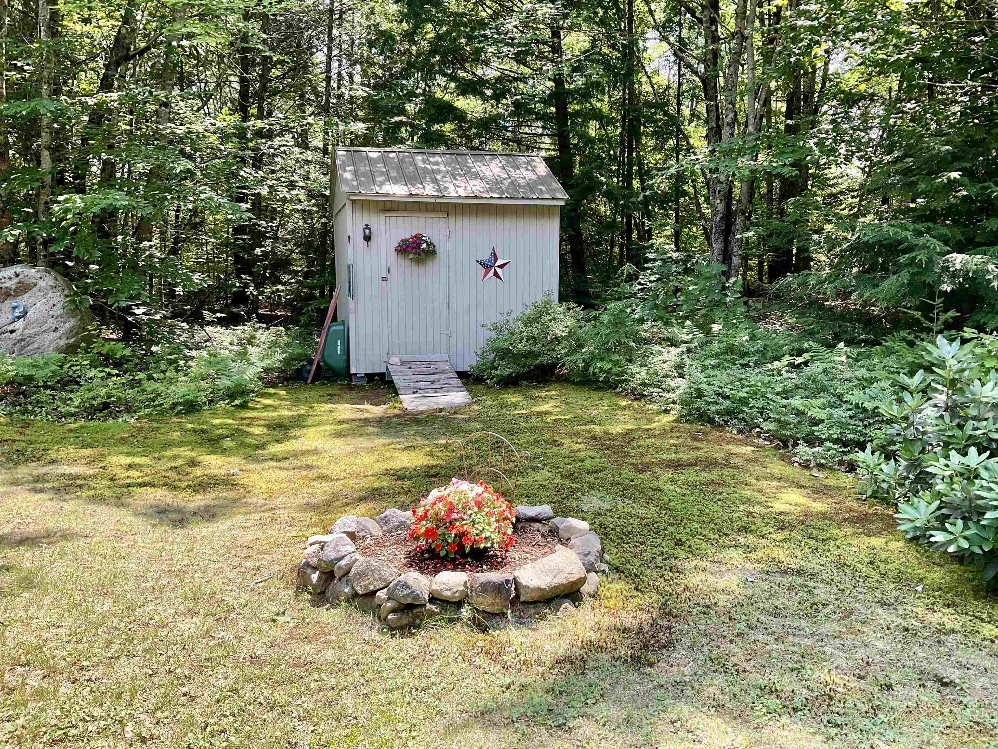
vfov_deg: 48.2
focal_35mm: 29
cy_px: 374
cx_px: 499
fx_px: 836
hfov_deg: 61.7
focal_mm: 3
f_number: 1.8
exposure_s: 1/181
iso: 16
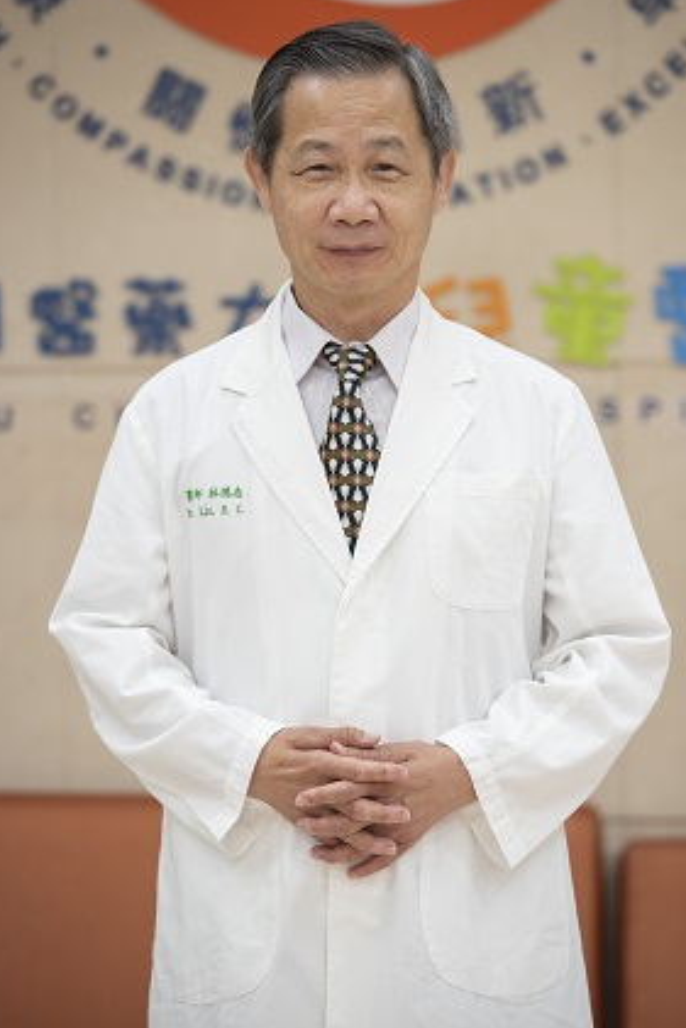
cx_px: 349
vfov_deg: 11.7
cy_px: 502
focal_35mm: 176
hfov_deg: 7.8
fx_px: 5026
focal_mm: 165
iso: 800
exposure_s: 1/125
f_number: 4
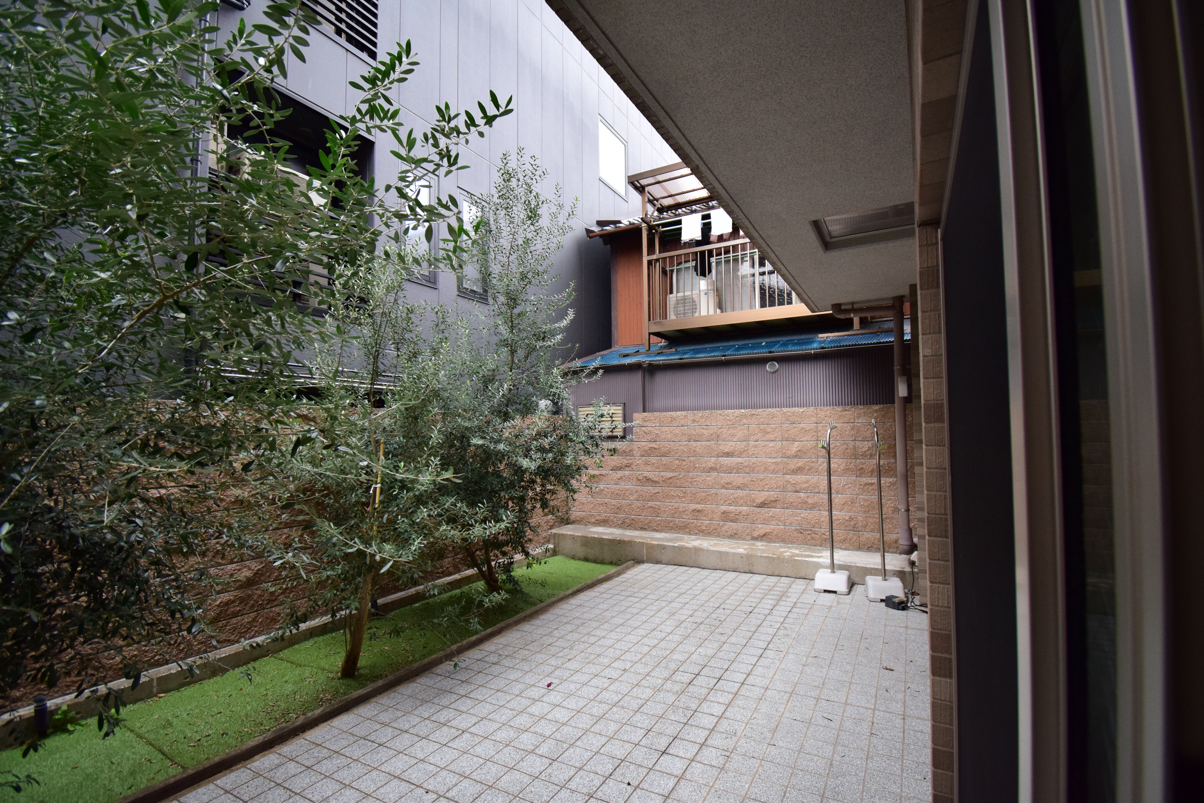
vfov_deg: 77.4
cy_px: 402
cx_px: 602
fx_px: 502
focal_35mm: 15
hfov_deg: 100.4
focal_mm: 10
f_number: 4.8
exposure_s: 1/350
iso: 800
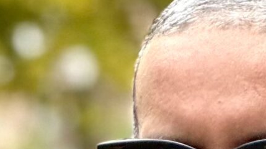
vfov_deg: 2.4
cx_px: 198
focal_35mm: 501
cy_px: 583
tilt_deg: -3.1
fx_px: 3533
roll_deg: -1.9
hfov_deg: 4.3
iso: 250
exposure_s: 1/121
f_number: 2.8
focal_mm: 9
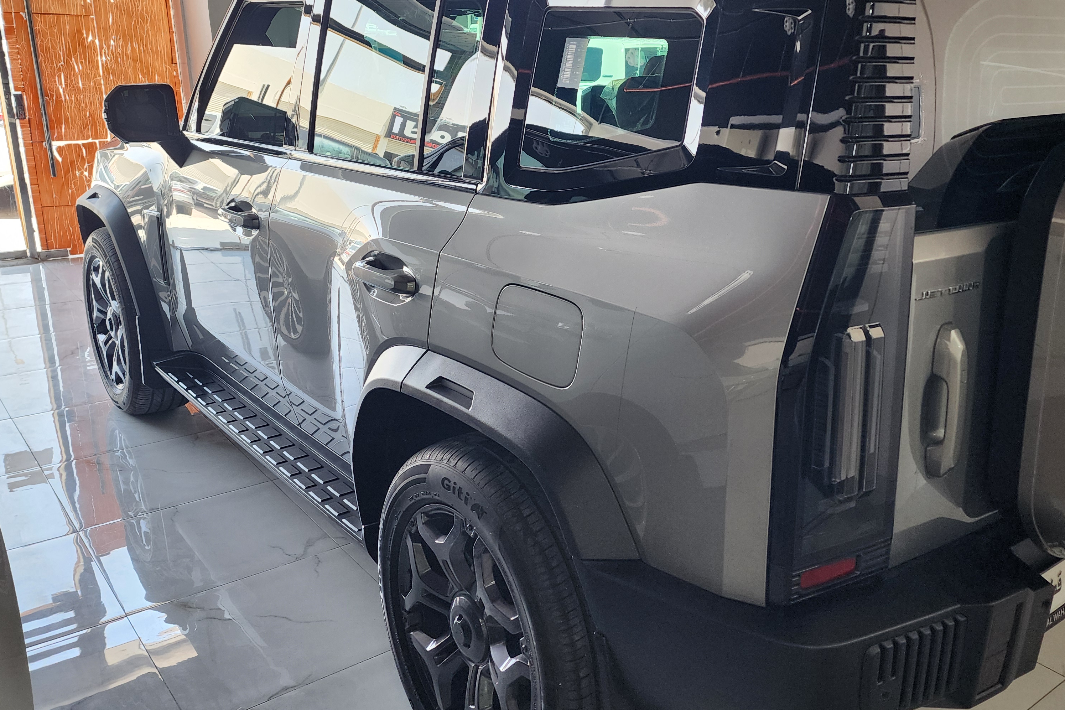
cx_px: 674
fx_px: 947
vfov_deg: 41.1
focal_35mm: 32
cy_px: 323
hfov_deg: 57.9
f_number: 1.8
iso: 125
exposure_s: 1/180
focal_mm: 6.4
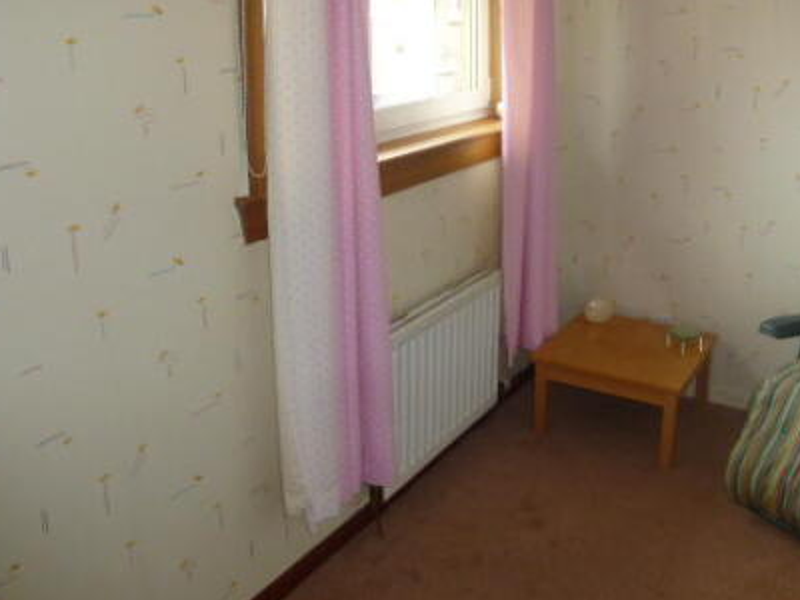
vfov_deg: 40.3
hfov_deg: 52.4
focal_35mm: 35
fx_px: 809
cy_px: 209
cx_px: 463
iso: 320
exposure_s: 1/60
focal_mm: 4.3
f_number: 3.3
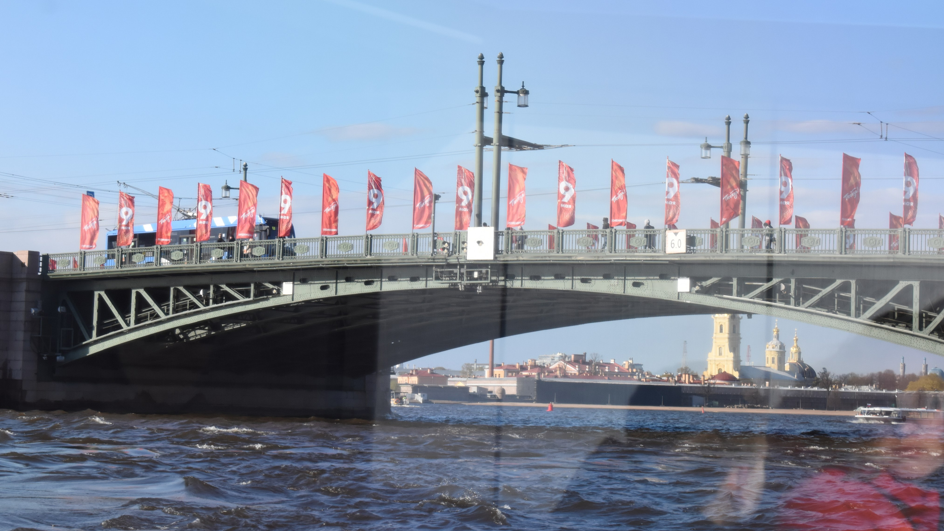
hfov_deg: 24.3
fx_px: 2191
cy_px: 228
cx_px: 478
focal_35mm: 88
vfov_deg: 13.8
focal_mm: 55
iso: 800
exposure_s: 1/400
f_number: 10
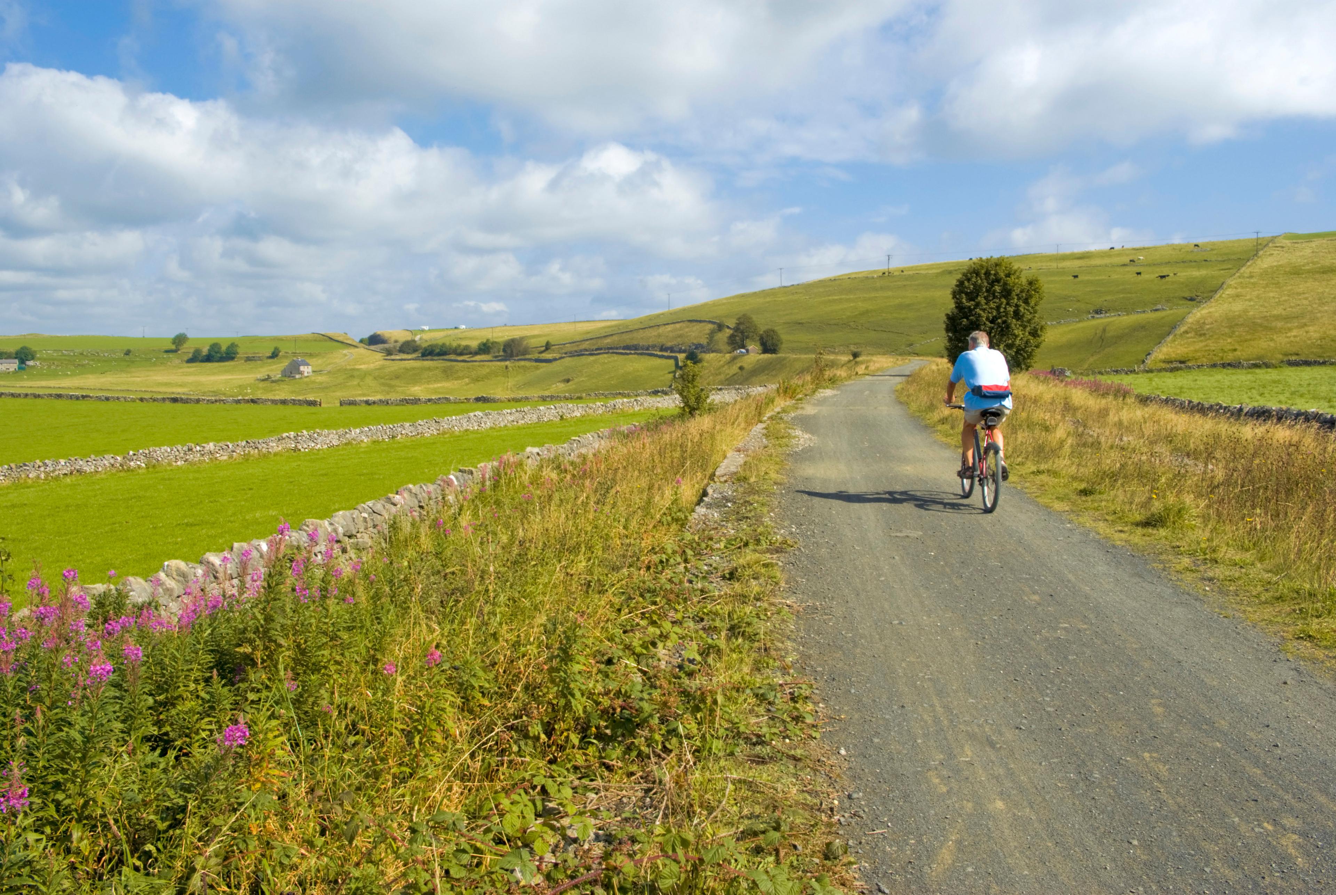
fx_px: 1170
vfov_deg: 41.8
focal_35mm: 32
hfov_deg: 59.4
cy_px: 448
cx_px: 668
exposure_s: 1/100
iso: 100
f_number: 13
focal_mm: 21
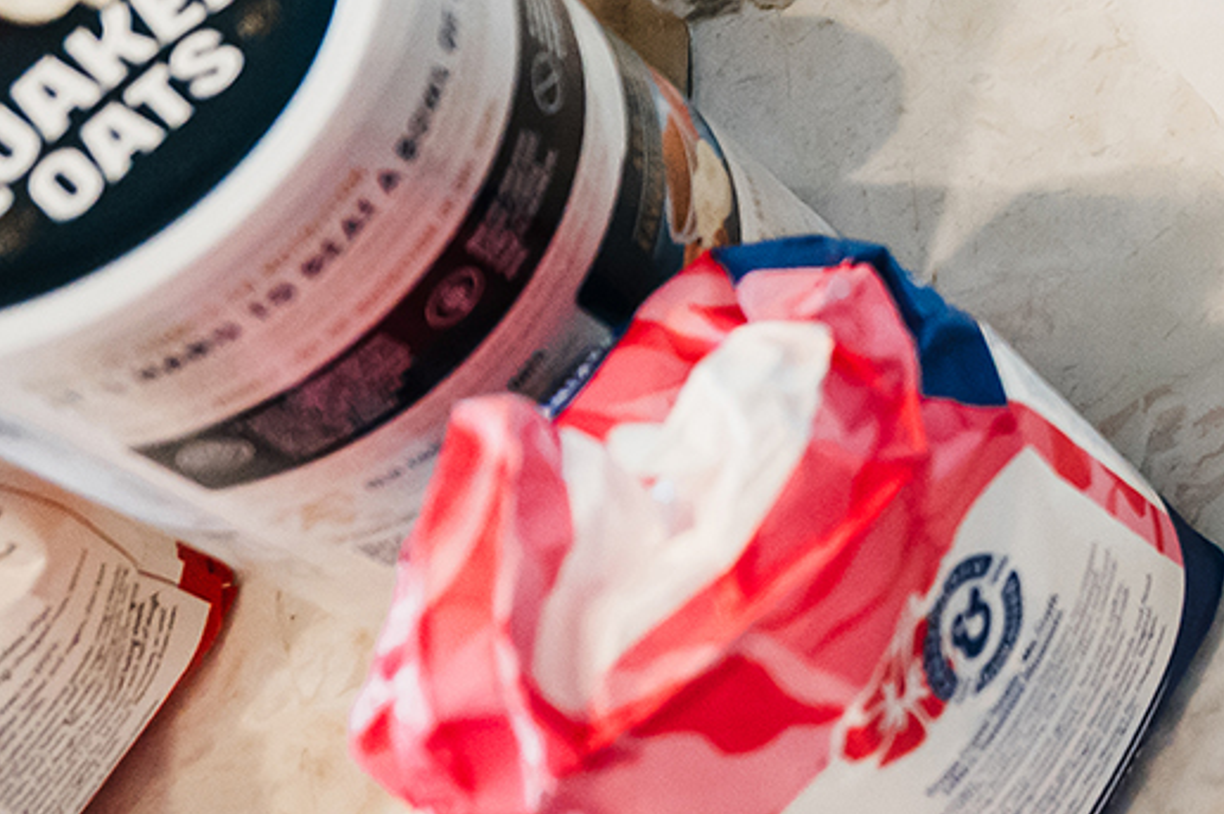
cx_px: 2192
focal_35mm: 93
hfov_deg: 17.7
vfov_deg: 13.8
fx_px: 3159
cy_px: -398
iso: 2500
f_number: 2.8
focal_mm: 24
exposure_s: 1/320
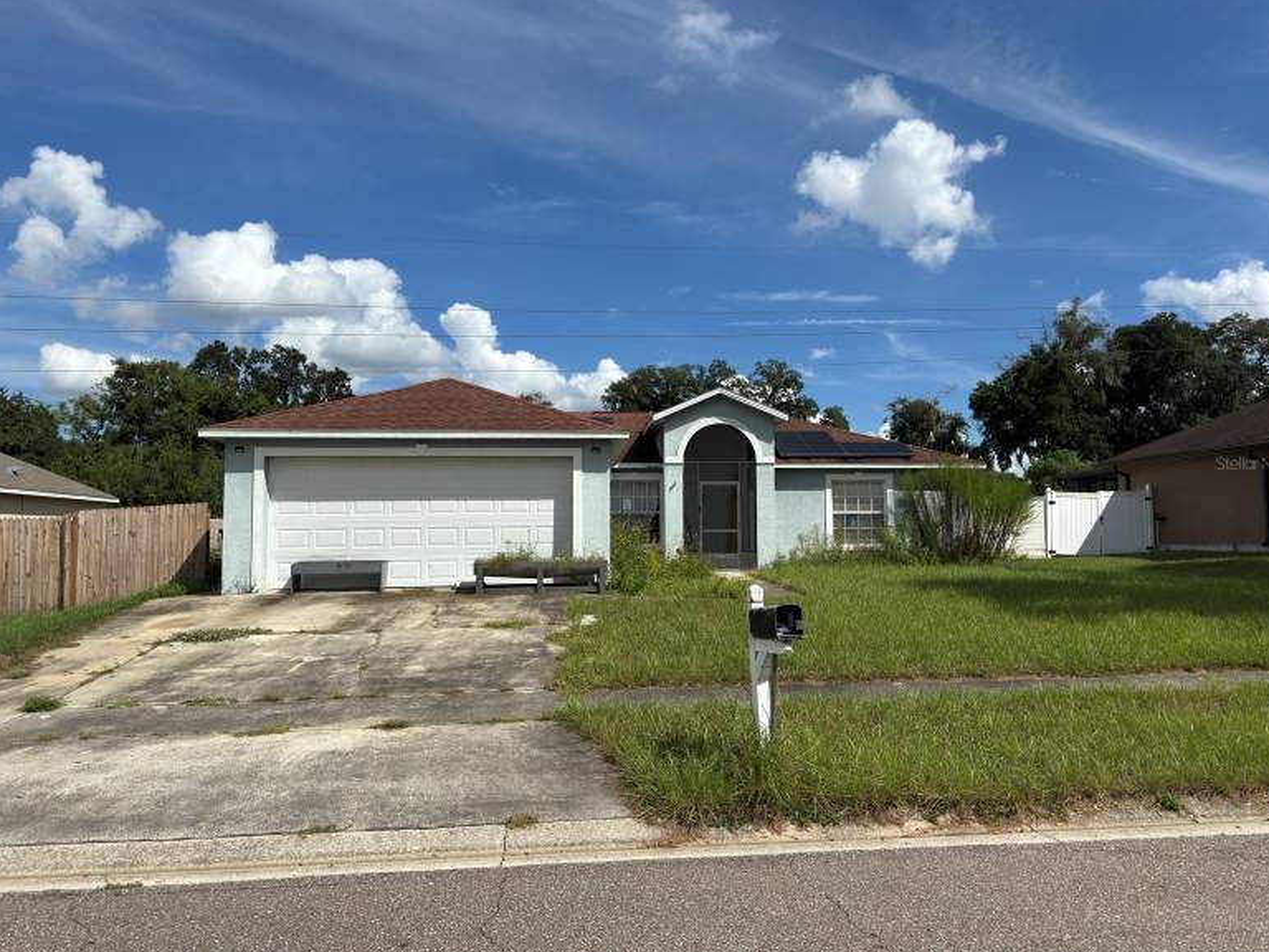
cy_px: 463
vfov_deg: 54.9
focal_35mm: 25
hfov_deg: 69.4
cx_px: 633
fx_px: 916
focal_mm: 6.76
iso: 100
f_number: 1.78
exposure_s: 1/11628
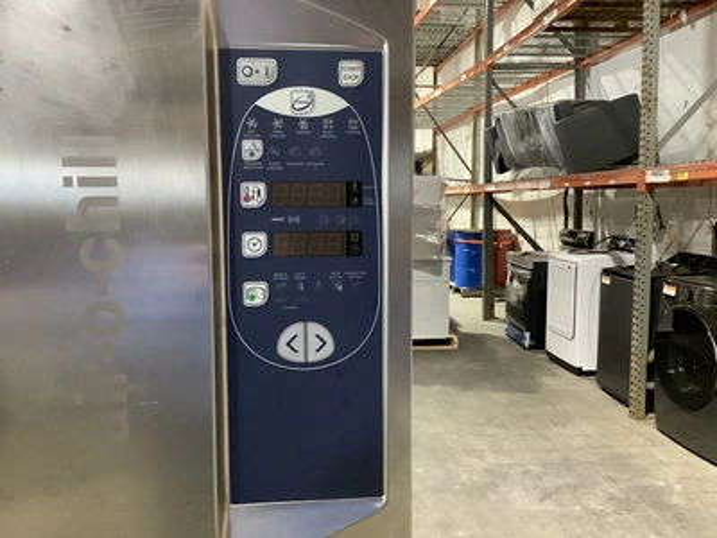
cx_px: 358
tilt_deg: -6.7
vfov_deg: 45.4
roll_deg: +0.7
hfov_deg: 58.4
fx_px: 642
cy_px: 269
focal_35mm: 31
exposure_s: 1/30
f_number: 2.4
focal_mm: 3.3
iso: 320
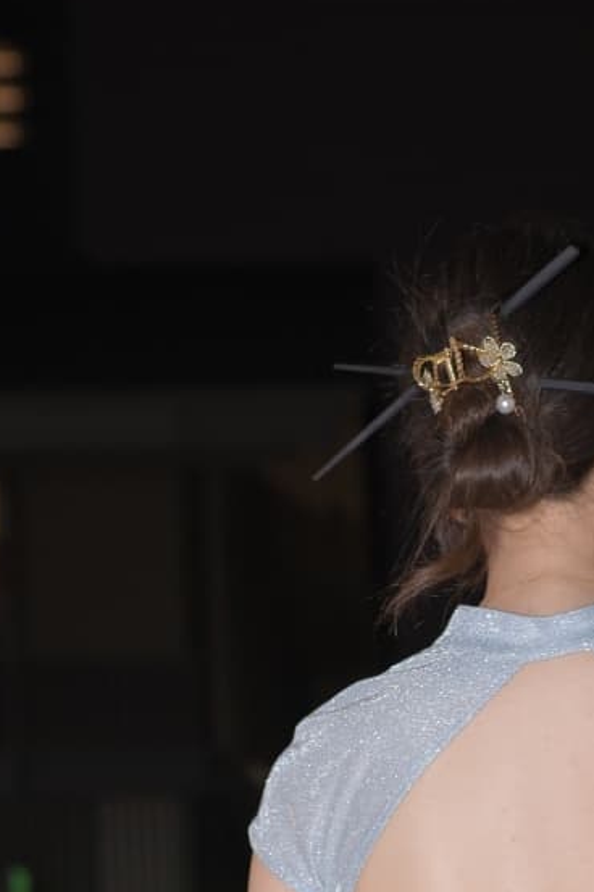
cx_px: 592
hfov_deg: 11.9
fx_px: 2825
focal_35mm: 114
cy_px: 1326
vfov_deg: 16.4
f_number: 2.5
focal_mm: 35
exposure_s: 1/100
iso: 200
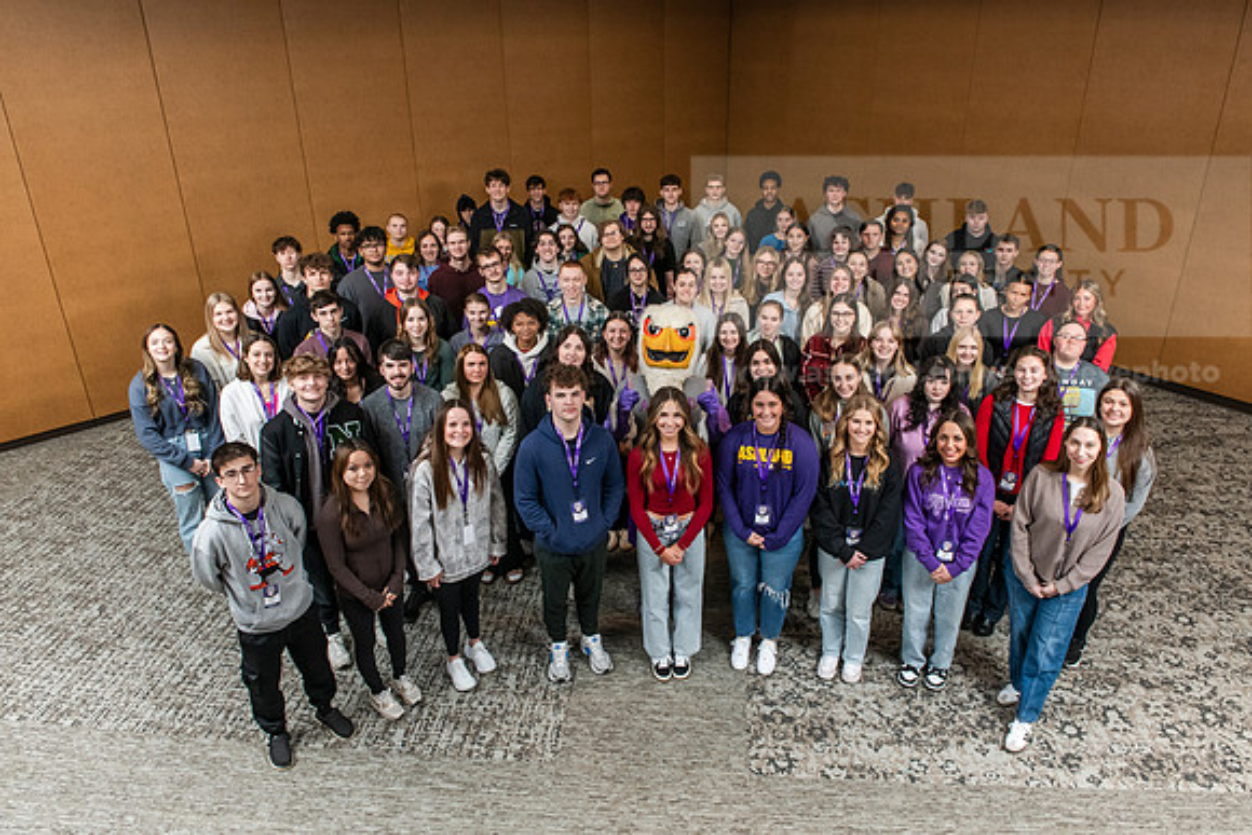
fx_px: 835
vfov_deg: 53.2
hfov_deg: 73.7
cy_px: 418
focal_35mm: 24
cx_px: 626
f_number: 10
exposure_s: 1/160
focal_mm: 24
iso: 2000
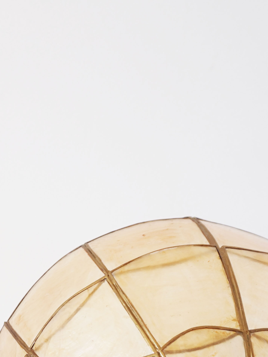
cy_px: 279
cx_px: -50
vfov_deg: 23.5
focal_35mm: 82
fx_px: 846
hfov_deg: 17.2
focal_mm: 20
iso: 100
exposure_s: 1/60
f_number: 4
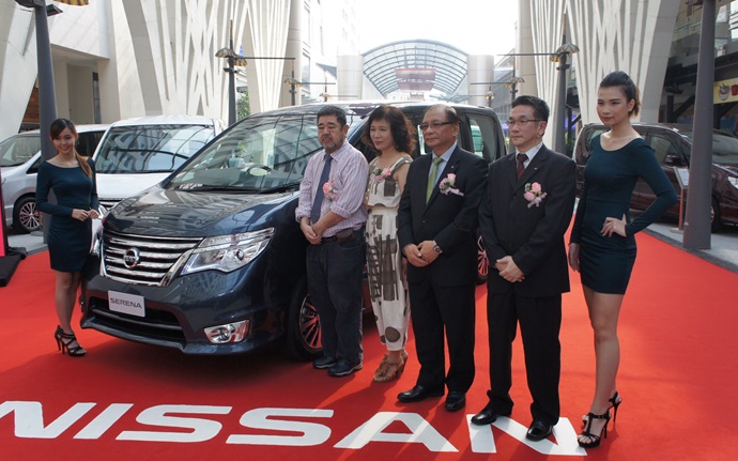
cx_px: 369
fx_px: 623
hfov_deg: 61.2
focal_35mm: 31
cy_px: 232
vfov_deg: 40.6
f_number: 5.6
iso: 640
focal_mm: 20
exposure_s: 1/250
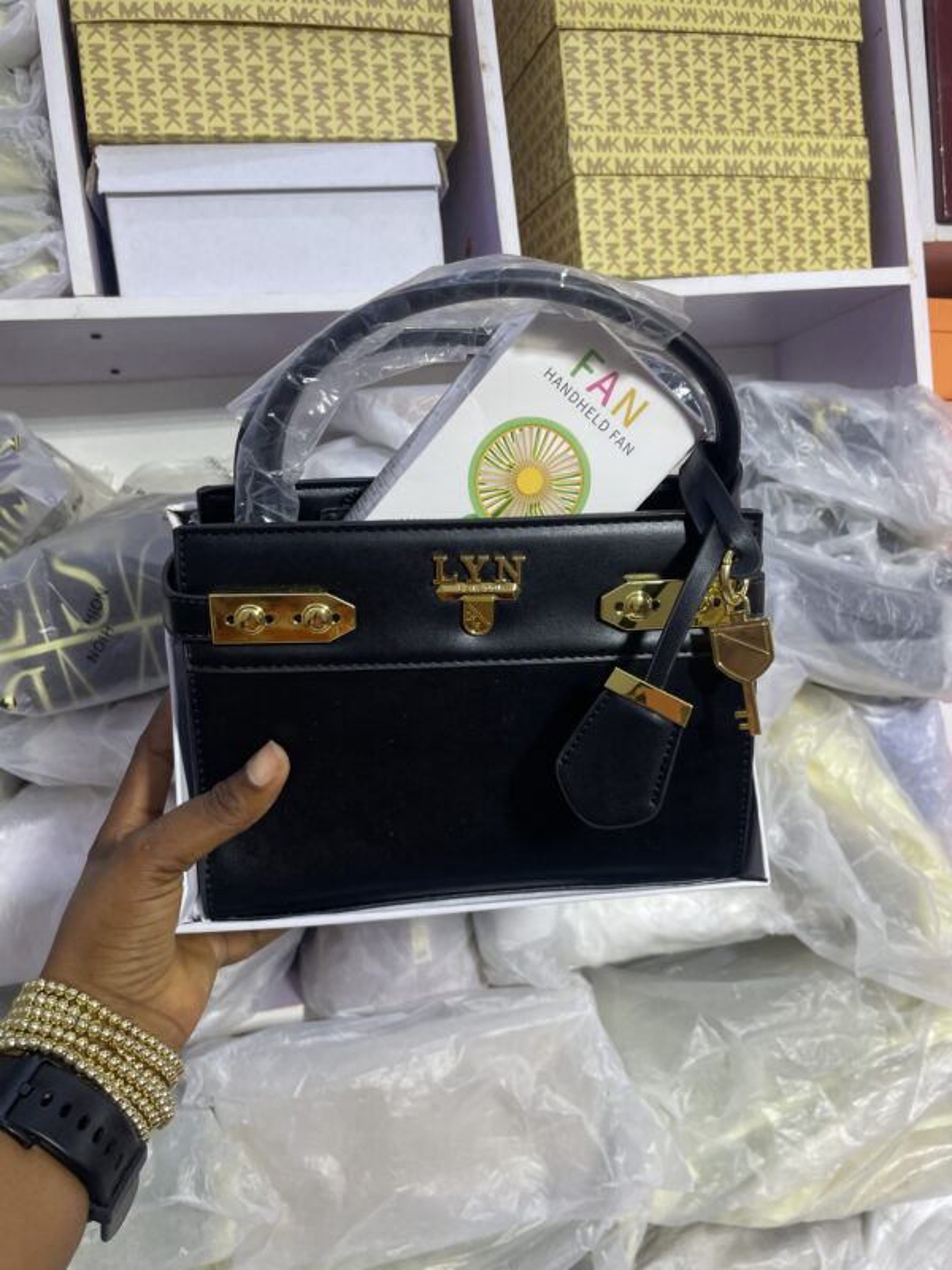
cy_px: 635
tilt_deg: -5.5
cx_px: 476
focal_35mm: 26
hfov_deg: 53.1
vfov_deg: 67.3
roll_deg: +6.3
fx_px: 953
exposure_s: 1/139
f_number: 1.6
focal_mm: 4.2
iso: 32
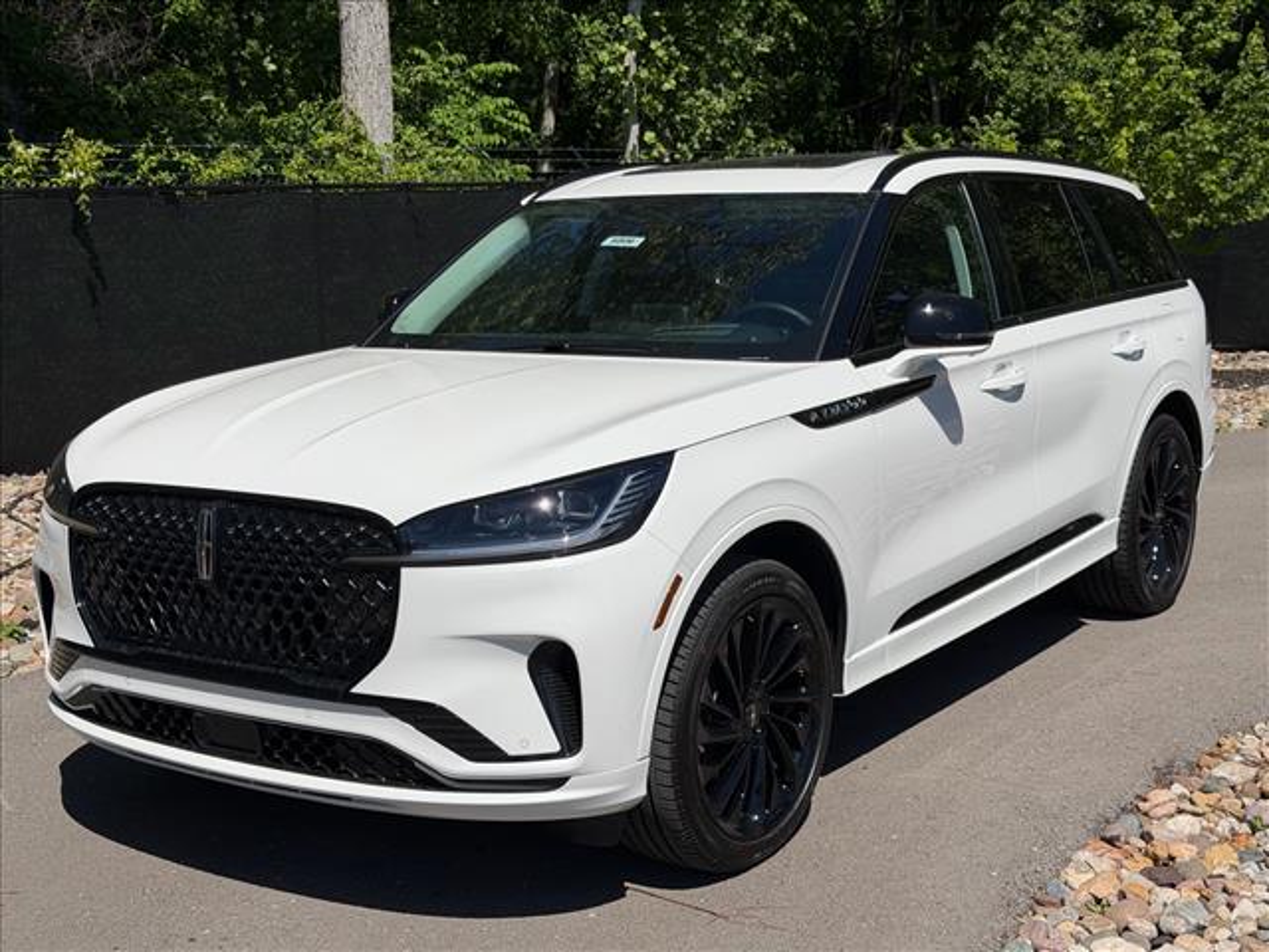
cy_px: 476
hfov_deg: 39.7
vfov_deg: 30.3
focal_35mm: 48
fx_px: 1760
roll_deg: -0.3
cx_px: 634
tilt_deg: -10.0
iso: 80
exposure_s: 1/11364
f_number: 1.78
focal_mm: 6.76
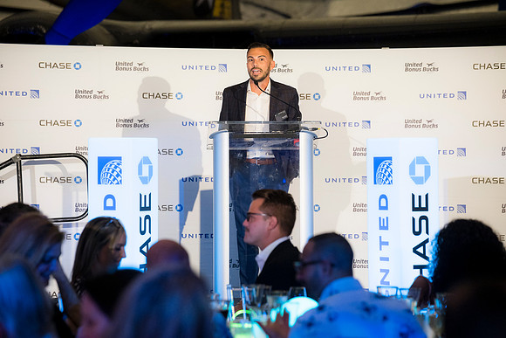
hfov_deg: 13.7
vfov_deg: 9.2
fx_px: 2109
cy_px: 169
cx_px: 253
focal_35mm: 150
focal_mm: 150
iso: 1600
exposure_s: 1/125
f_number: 4
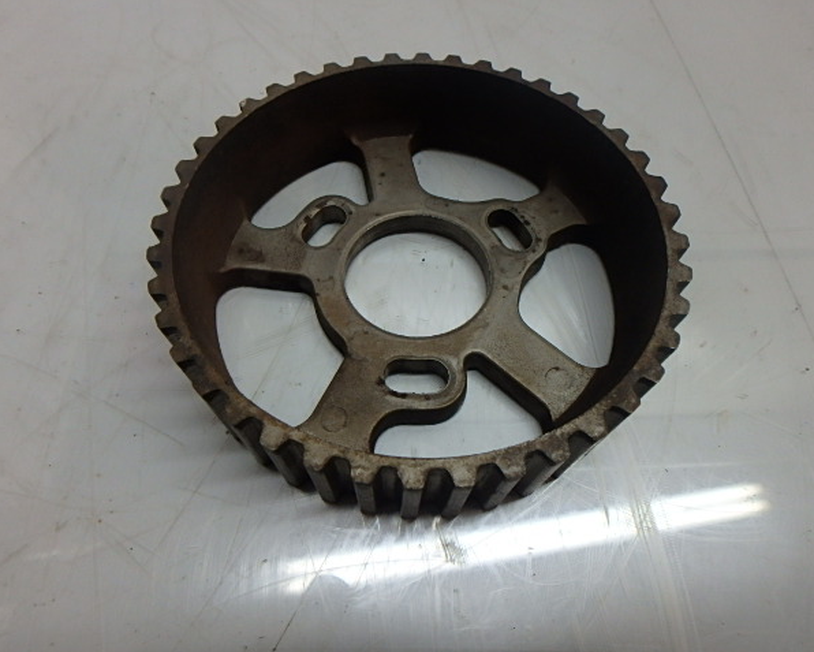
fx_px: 530
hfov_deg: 75.0
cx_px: 410
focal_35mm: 22
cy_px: 325
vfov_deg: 63.1
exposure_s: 1/60
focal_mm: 3.7
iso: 200
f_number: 3.5
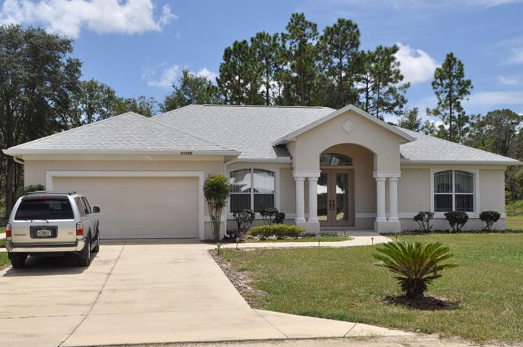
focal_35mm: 38
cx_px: 237
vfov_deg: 35.0
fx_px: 551
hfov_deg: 50.7
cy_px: 178
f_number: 11
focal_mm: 18
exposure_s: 1/500
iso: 200
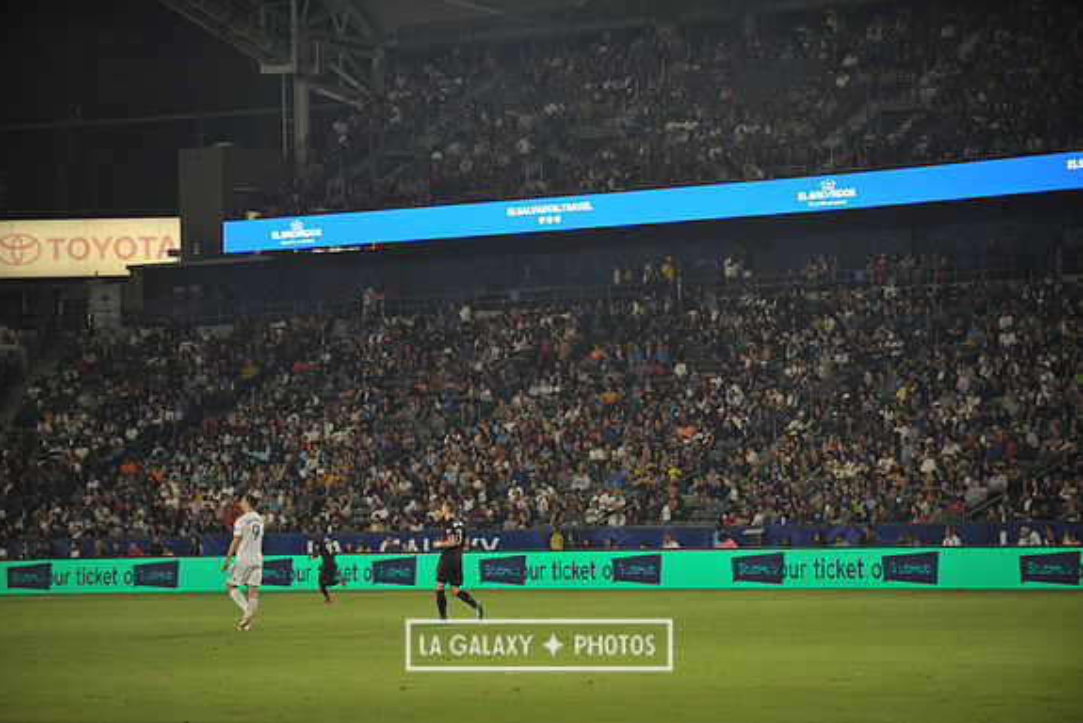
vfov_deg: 10.1
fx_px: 4093
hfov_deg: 15.1
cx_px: 539
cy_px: 362
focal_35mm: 136
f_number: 2.8
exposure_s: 1/1000
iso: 1250
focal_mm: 135
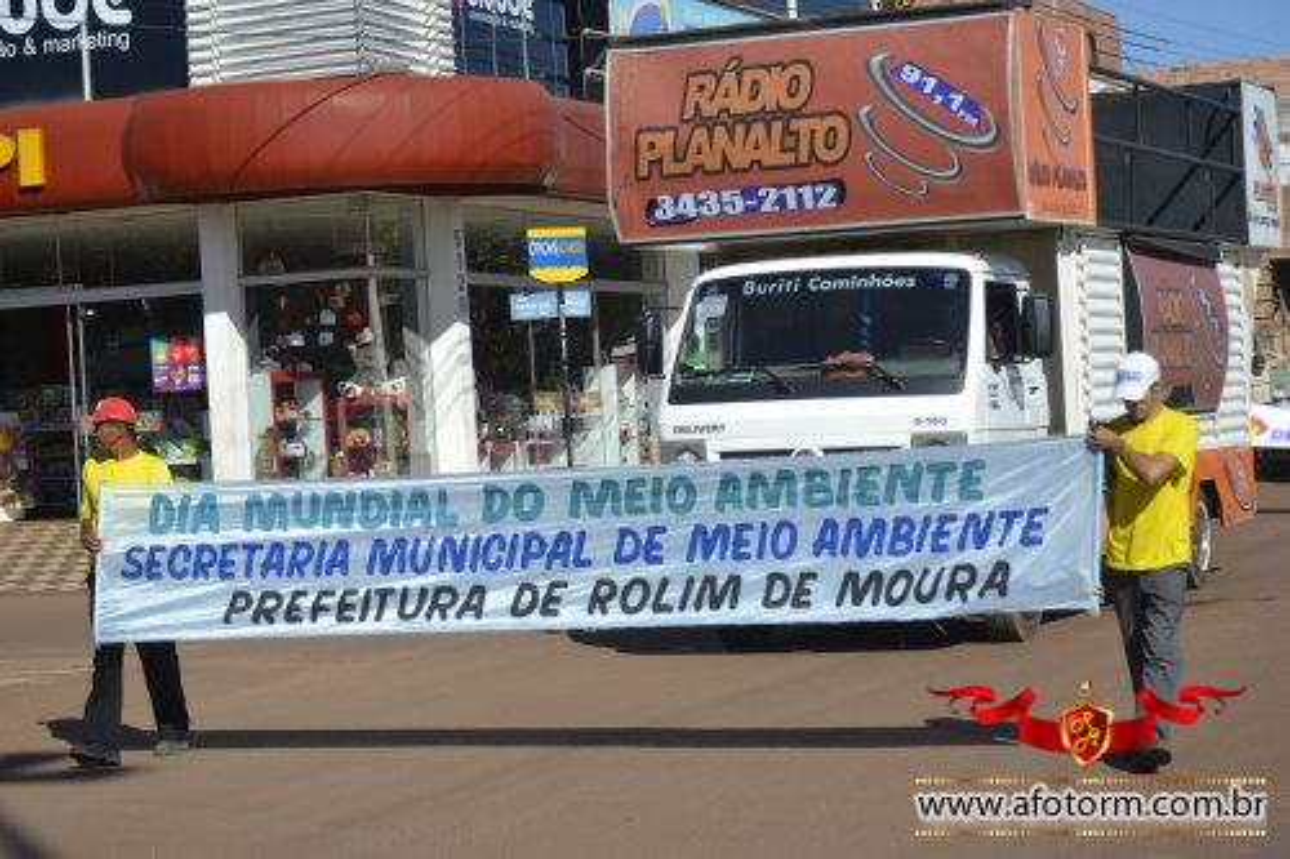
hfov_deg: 21.9
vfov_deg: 14.7
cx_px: 645
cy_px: 430
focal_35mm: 93
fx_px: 3331
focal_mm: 62
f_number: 6.3
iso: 100
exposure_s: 1/640
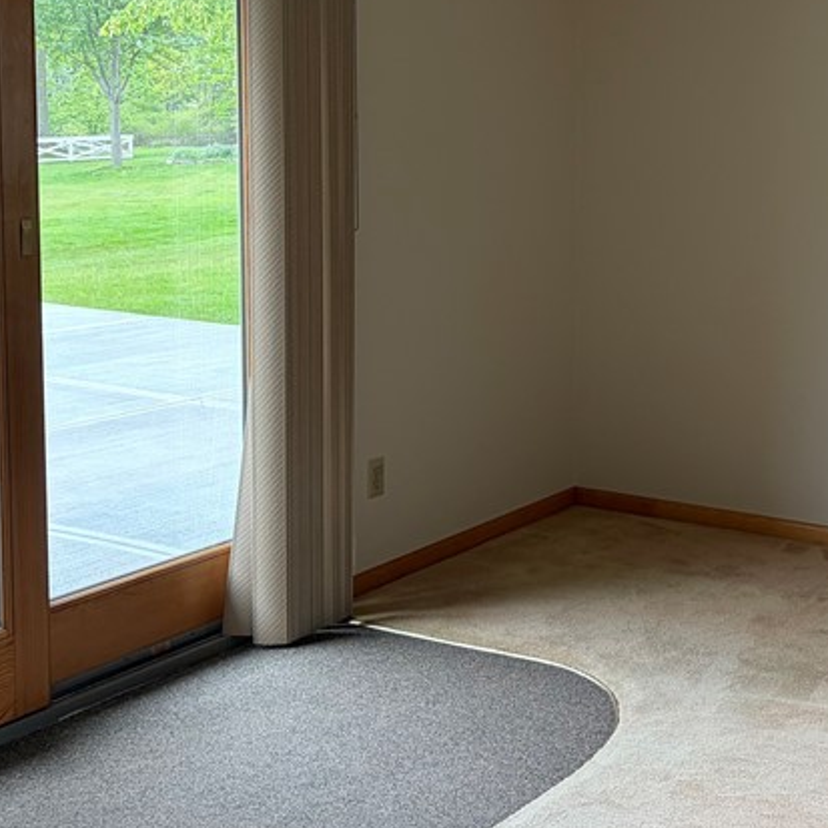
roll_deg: -0.8
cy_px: 196
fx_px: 1543
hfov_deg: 29.4
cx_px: 666
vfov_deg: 29.5
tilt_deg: -3.2
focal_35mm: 57
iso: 100
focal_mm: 5.96
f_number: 1.6
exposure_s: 1/120
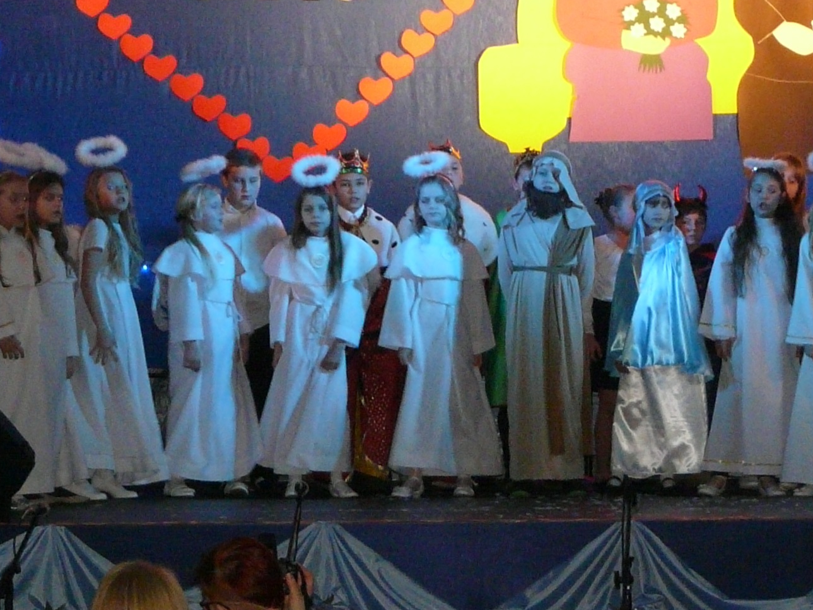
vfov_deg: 10.7
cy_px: 310
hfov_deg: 14.1
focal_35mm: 139
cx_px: 621
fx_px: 3265
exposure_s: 1/50
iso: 320
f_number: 3.2
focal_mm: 9
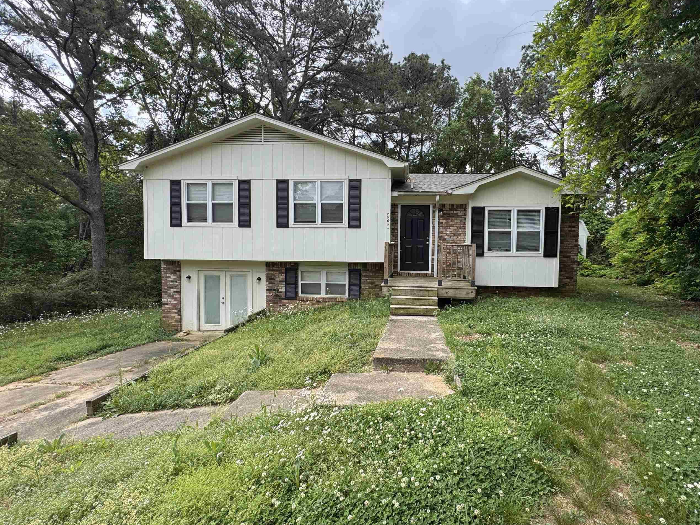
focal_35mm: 17
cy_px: 262
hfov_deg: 90.8
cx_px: 384
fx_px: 344
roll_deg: -0.5
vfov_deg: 74.7
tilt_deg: -3.1
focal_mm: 2.22
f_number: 2.2
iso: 50
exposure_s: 1/625
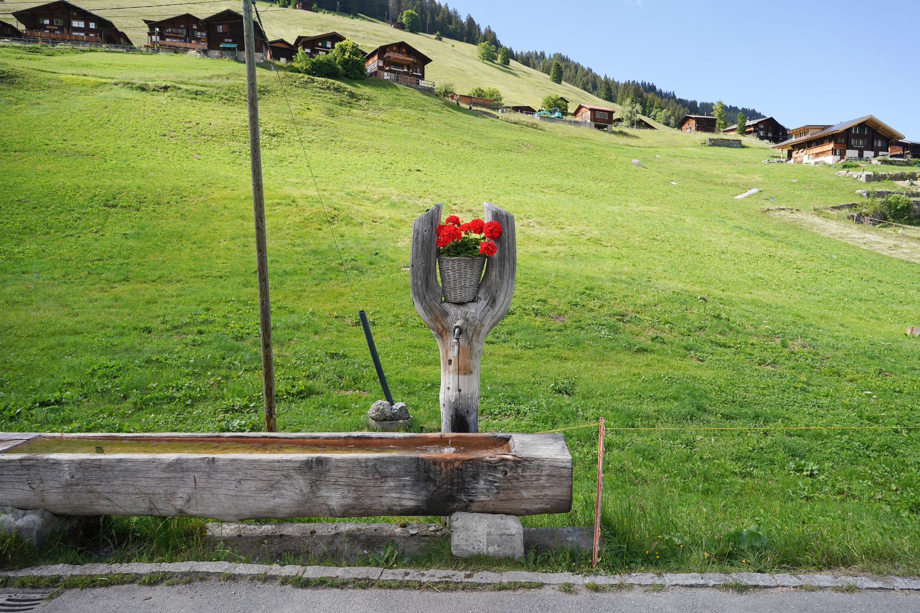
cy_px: 306
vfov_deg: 53.1
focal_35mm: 24
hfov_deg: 73.7
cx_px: 460
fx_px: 613
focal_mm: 24
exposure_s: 1/100
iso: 100
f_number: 9
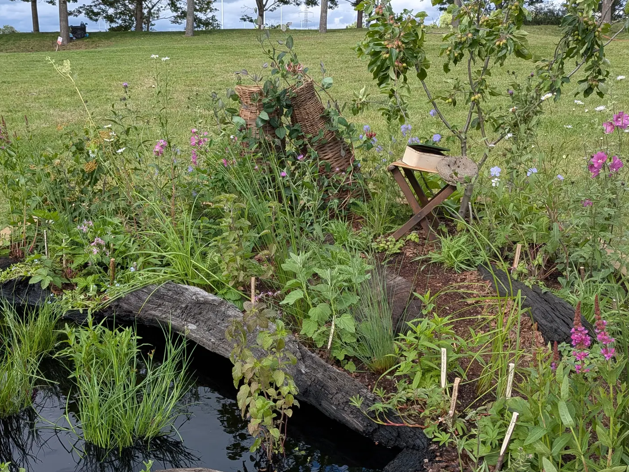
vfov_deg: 41.3
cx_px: 234
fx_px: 618
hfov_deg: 53.3
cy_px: 312
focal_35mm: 34
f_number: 1.7
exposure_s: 1/656
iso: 26
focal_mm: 4.53
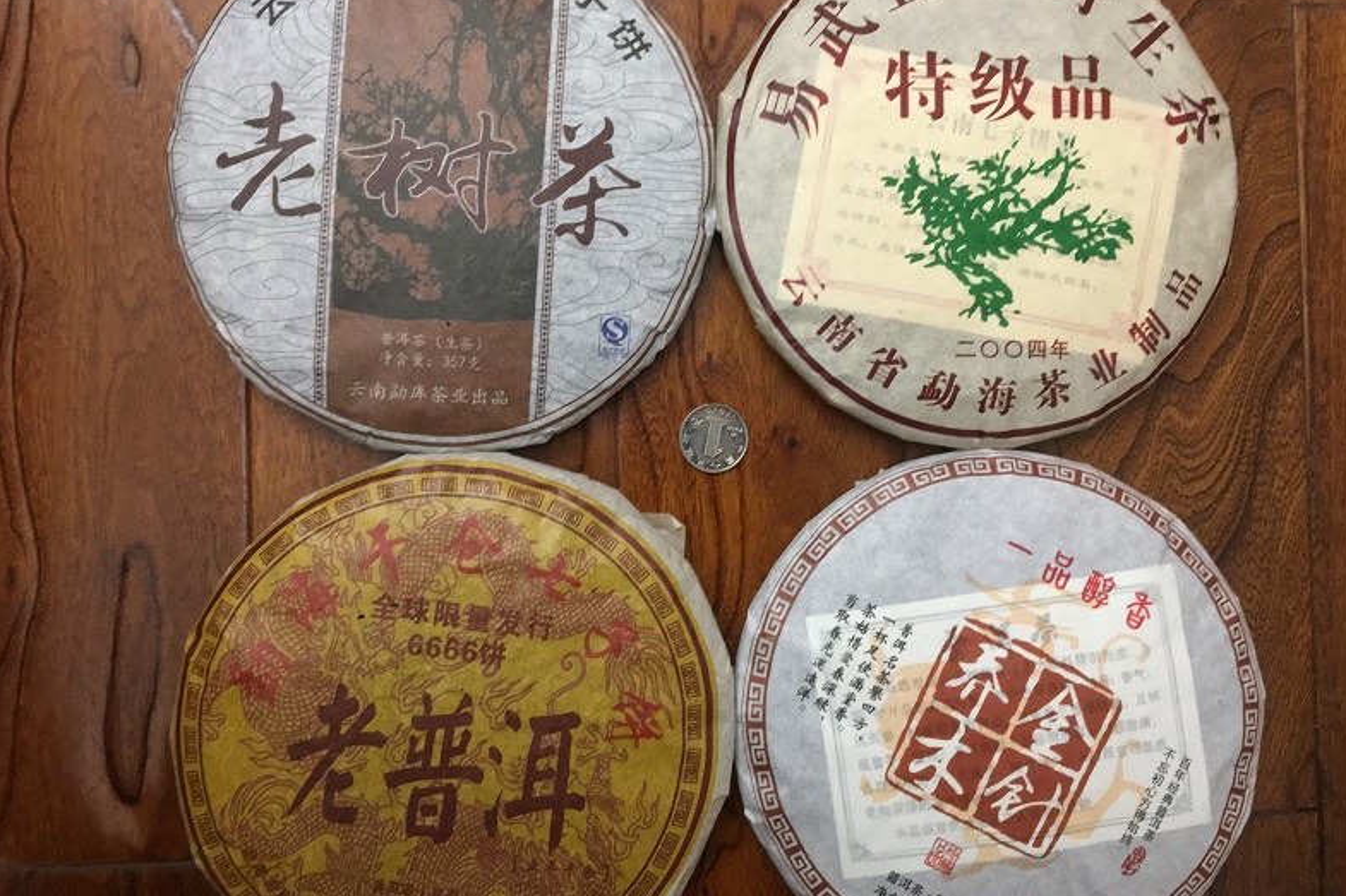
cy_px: 427
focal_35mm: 31
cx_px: 675
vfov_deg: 42.3
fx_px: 1159
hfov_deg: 60.3
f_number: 2.2
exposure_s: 1/20
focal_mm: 4.15
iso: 200
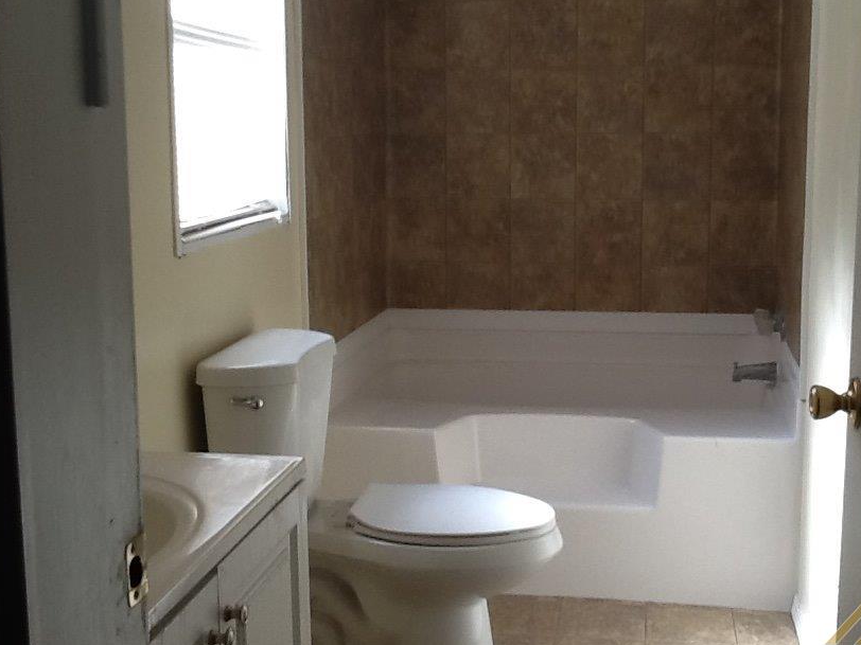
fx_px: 1293
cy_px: 309
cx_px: 428
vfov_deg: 28.0
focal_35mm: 52
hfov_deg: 36.8
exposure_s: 1/120
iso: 50
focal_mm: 2.03
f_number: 2.4
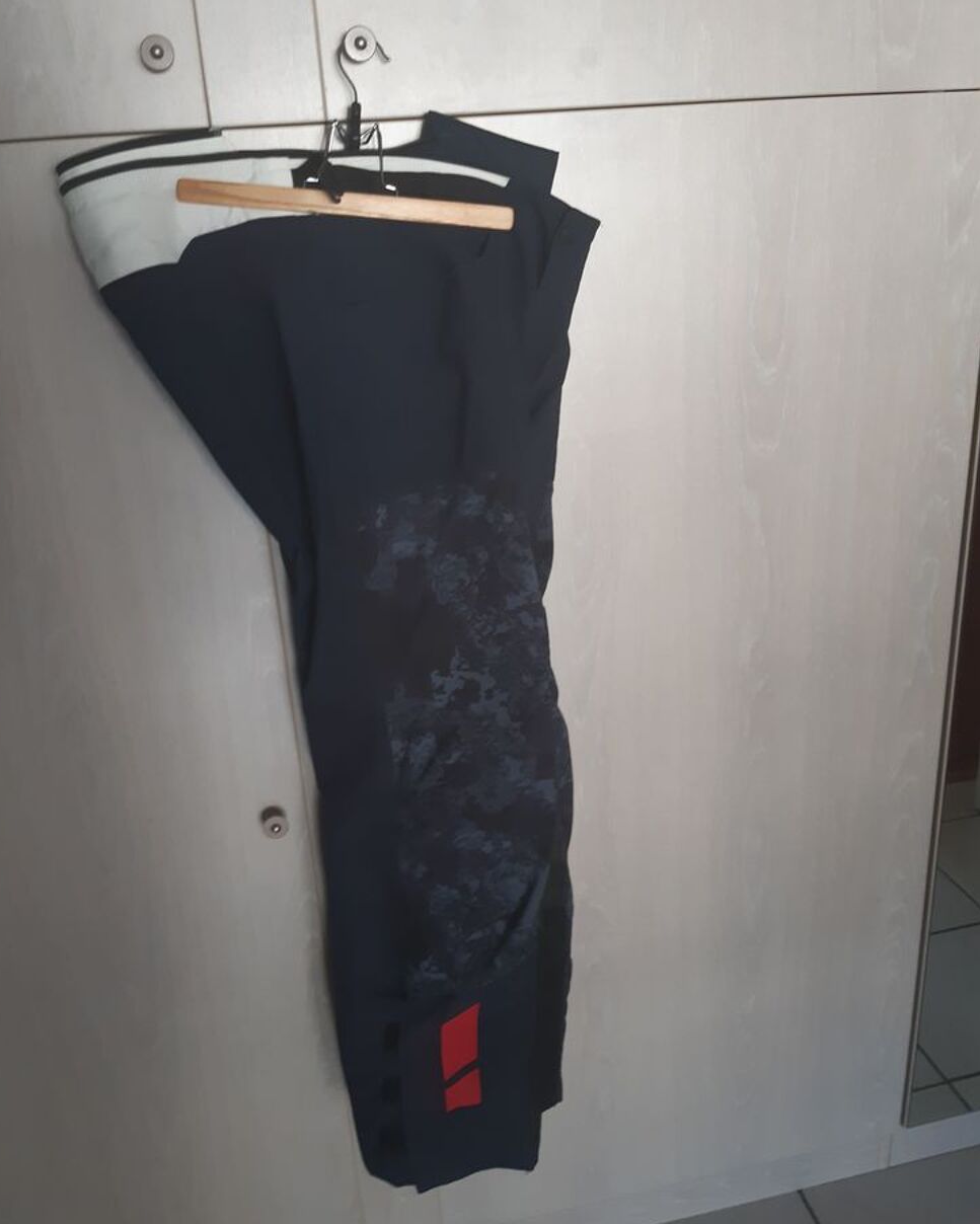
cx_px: 475
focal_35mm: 28
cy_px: 586
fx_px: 1015
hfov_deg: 51.5
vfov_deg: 62.2
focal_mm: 3.92
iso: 100
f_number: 1.7
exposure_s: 1/50
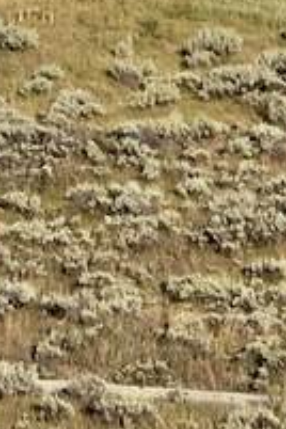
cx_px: 858
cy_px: -356
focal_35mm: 318
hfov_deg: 4.2
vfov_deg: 6.3
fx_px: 3789
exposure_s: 1/5208
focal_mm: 6.76
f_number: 1.78
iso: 64
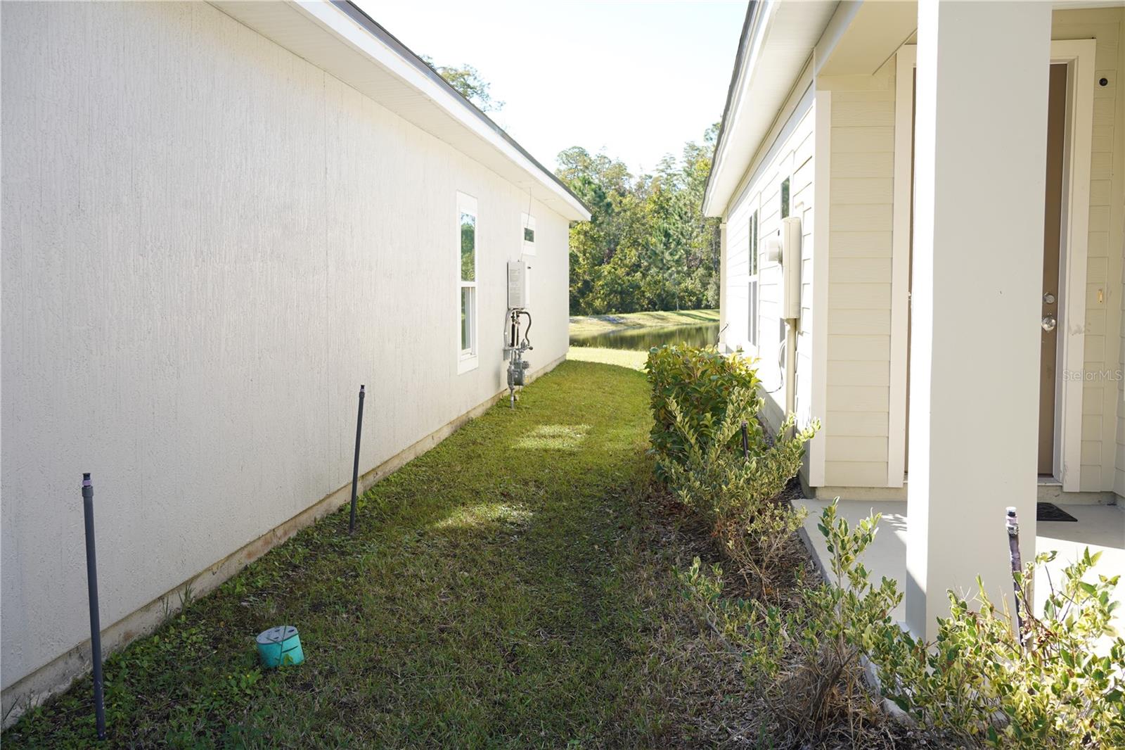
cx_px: 562
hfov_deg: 54.4
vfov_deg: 37.8
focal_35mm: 35
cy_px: 375
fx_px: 1093
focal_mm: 35
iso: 160
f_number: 9
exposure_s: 1/60
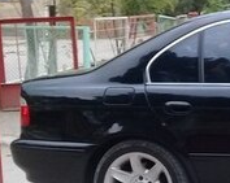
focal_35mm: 113
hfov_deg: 15.3
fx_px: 768
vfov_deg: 13.6
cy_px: 110
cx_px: 376
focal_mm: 3.3
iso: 50
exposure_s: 1/50
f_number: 2.2
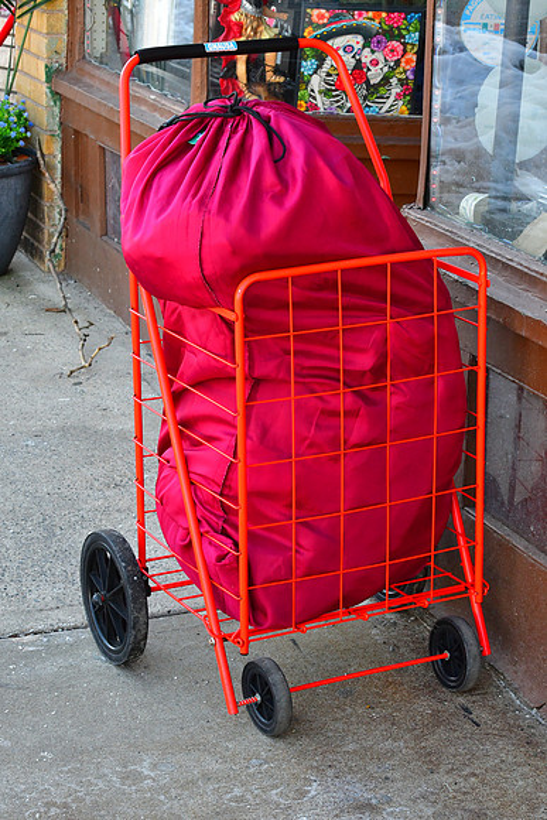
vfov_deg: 24.8
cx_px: 274
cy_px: 410
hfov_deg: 16.7
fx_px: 1868
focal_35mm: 82
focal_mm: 55
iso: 1400
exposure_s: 1/100
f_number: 11
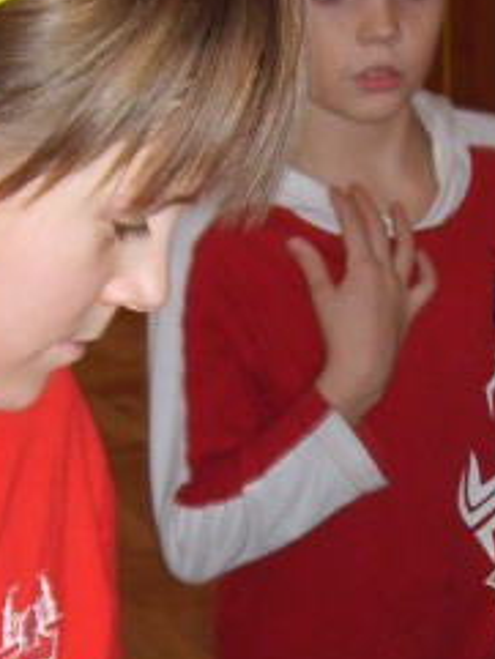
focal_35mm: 116
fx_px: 2210
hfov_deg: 12.7
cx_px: 432
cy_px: 547
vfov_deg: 16.8
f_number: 2.8
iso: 100
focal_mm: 5.8
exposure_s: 1/45
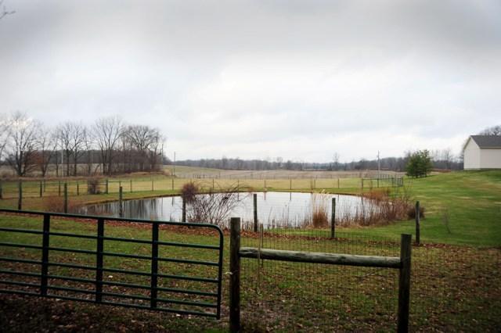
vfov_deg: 41.1
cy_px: 166
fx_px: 445
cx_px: 250
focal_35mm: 32
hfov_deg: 58.7
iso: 400
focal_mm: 32
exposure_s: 1/100
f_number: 5
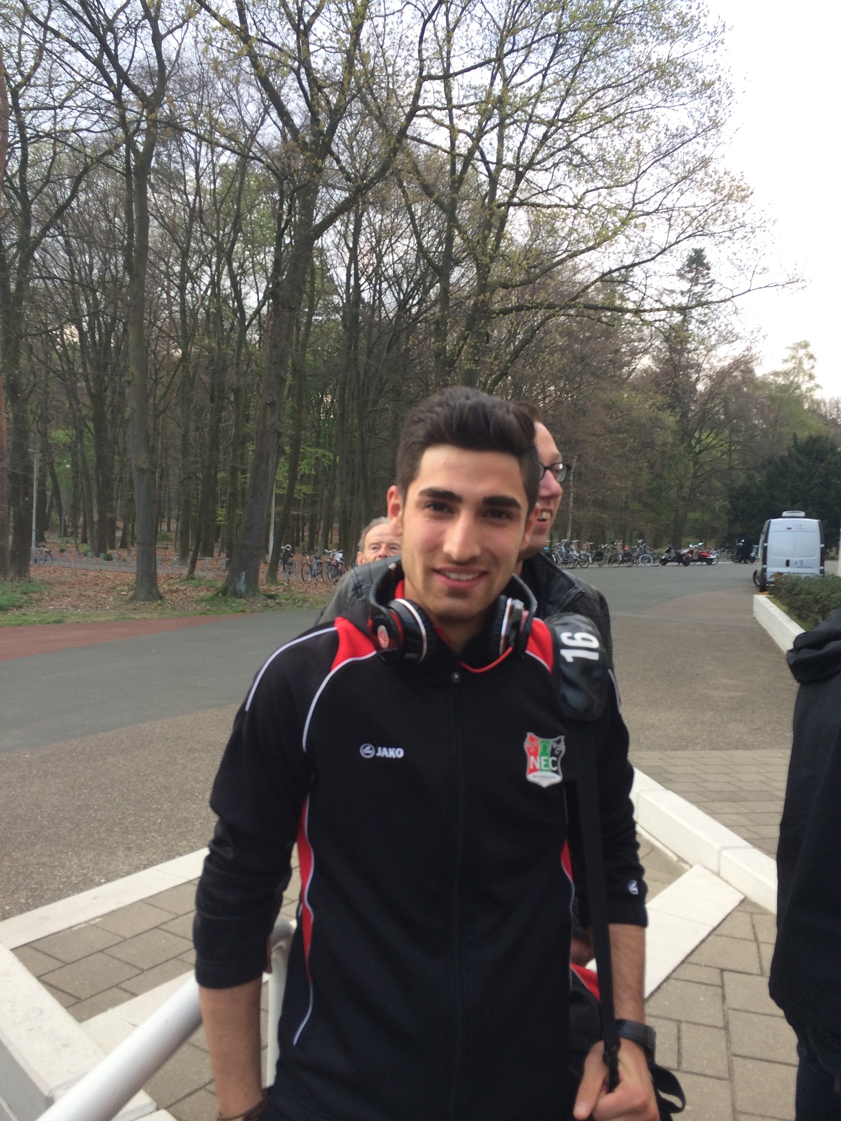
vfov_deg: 60.0
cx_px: 420
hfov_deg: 46.8
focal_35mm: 30
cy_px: 560
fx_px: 972
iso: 32
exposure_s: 1/230
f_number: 2.2
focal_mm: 4.12
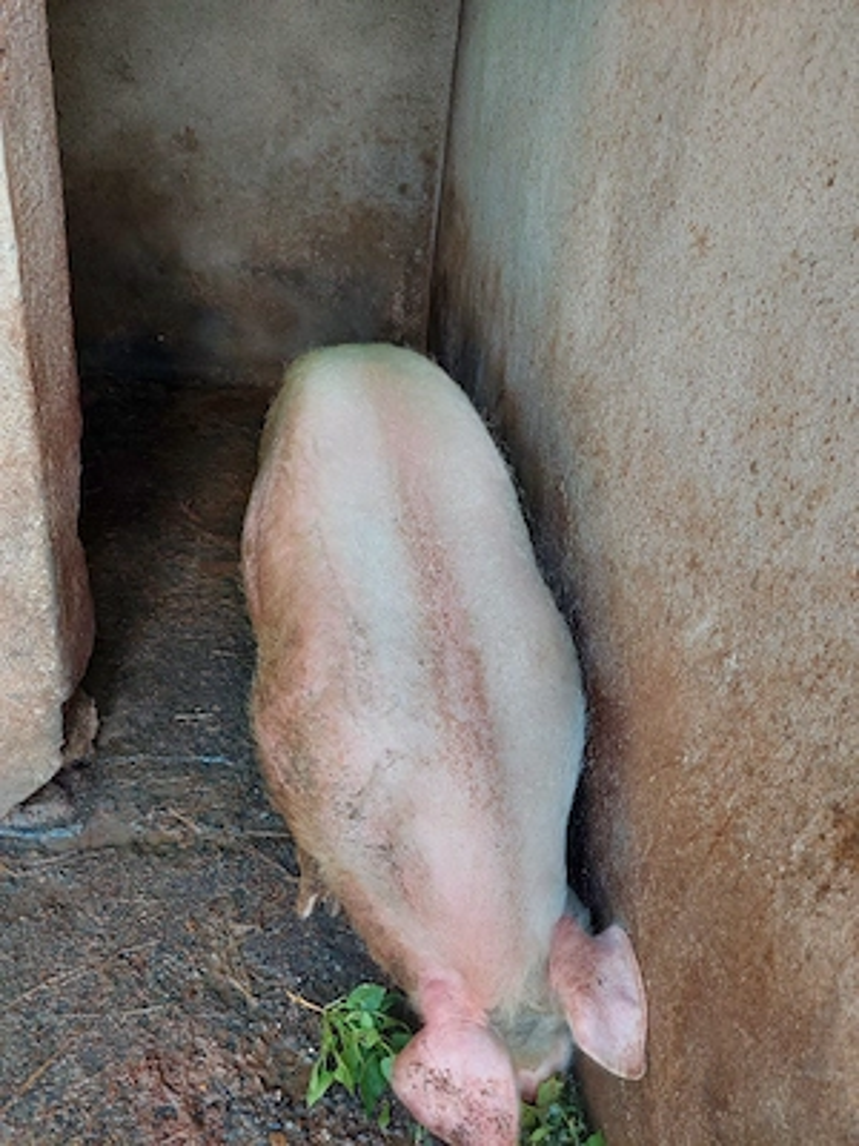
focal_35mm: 24
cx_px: 430
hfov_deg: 56.8
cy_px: 573
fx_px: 794
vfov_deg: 71.6
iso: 80
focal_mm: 5.23
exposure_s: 1/100
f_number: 1.8
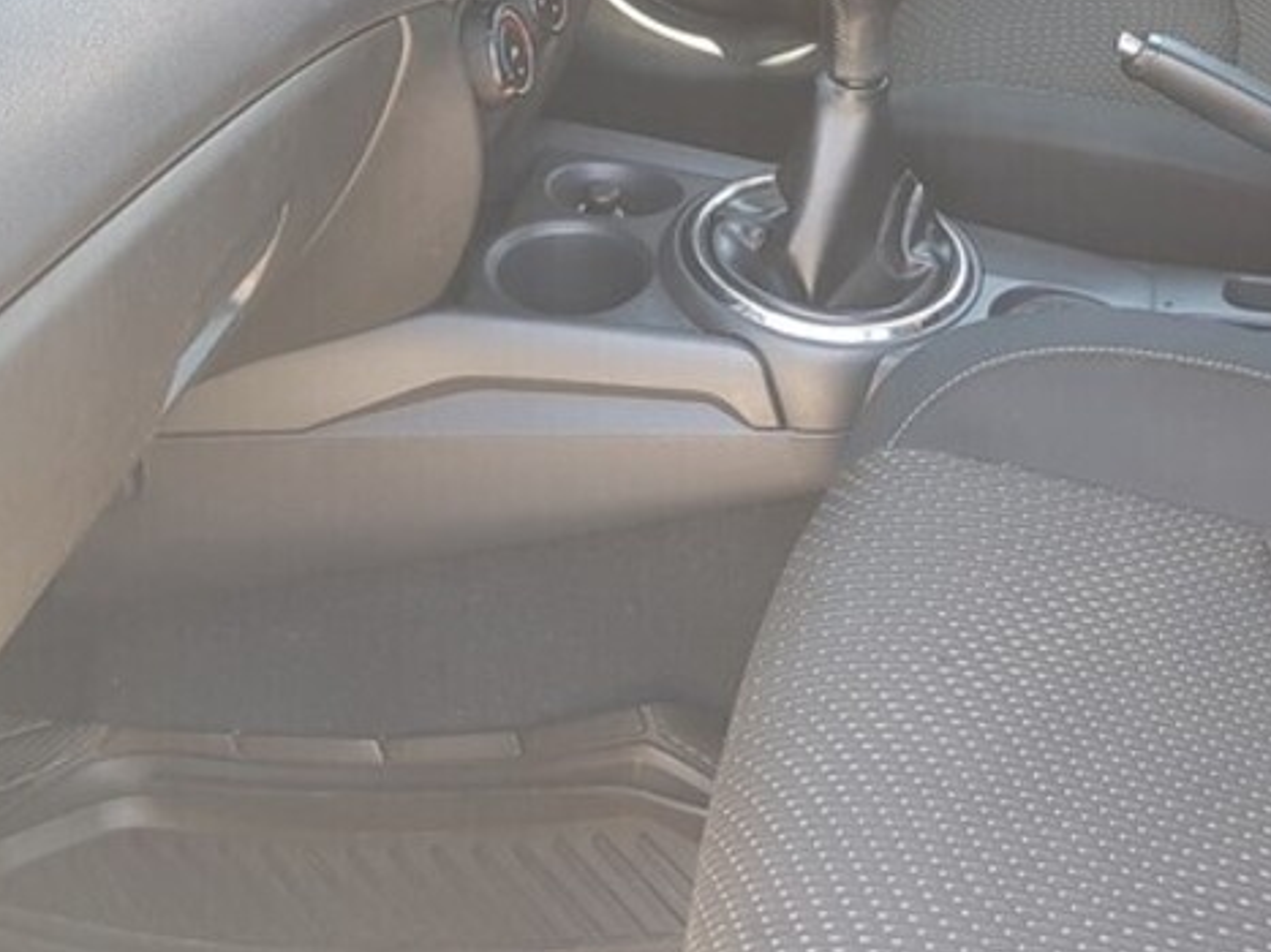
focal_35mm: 57
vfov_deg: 25.5
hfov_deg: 32.3
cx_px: 1110
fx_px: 2092
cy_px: 326
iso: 100
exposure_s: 1/50
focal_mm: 4.3
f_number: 1.7
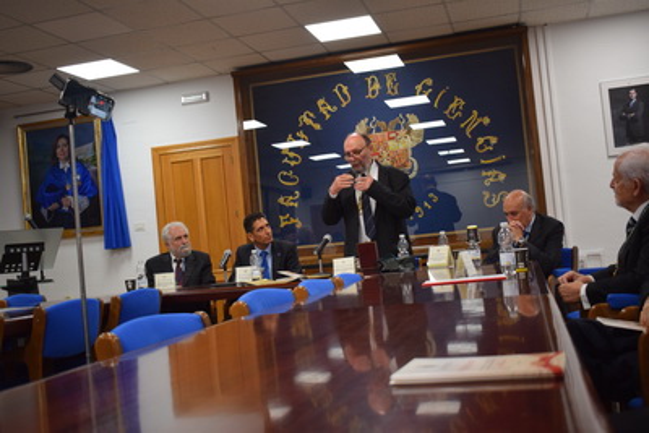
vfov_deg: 33.0
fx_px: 730
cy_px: 216
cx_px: 324
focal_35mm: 40
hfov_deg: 47.9
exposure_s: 1/60
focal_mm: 27
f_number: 4
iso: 500
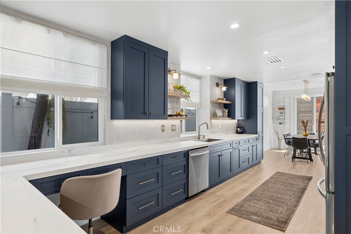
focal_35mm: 19
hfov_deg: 86.9
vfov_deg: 64.5
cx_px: 176
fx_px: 185
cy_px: 117
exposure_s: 1/20
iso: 200
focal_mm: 19
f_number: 8
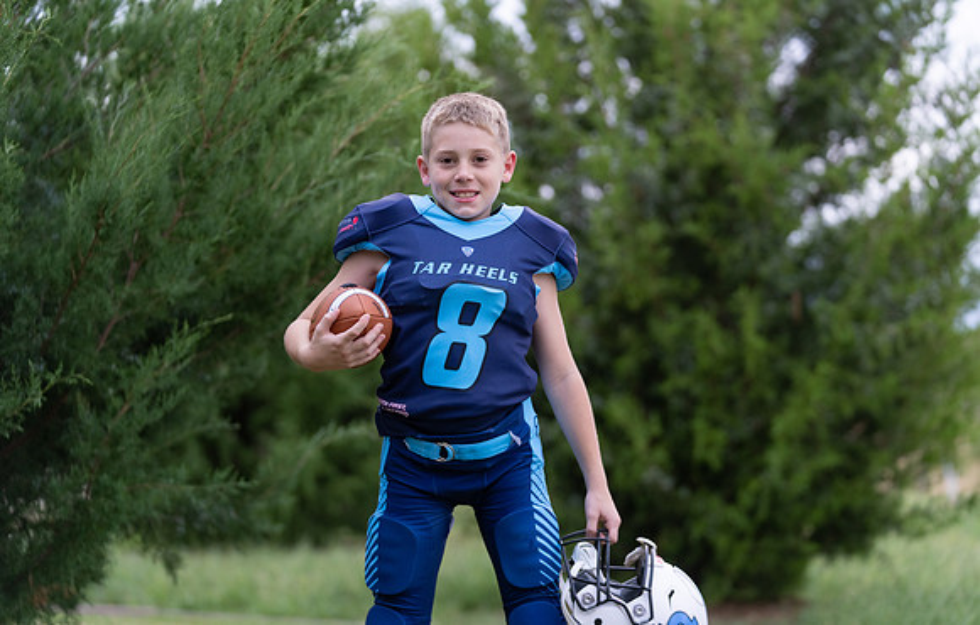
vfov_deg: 12.1
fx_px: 2948
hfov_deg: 18.9
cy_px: 291
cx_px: 501
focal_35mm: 110
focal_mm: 106
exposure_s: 1/320
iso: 640
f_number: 2.8
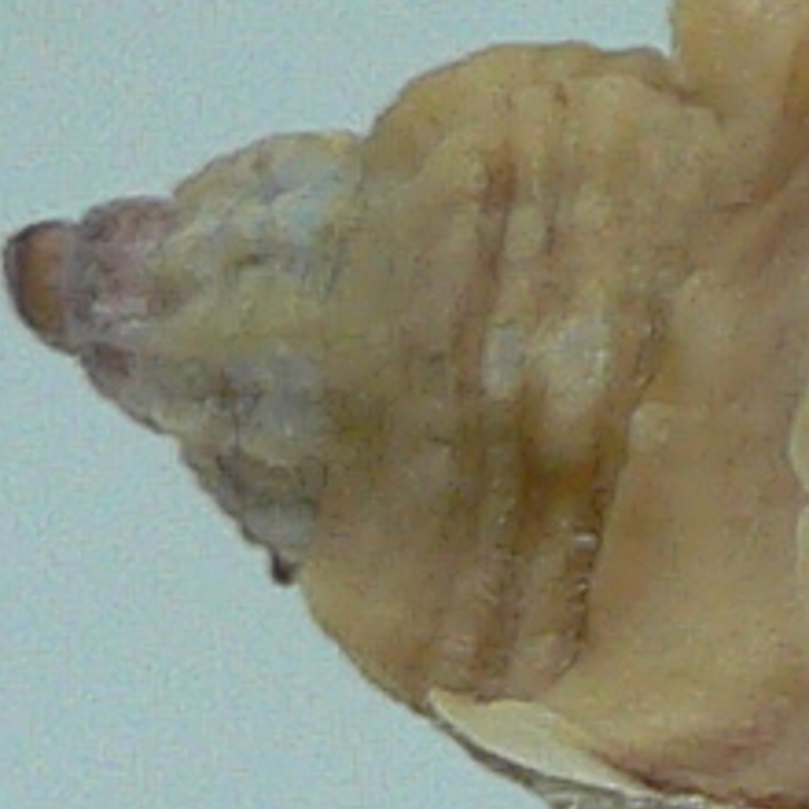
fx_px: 7483
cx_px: 2791
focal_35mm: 283
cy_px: 879
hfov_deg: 5.6
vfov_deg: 6.2
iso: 100
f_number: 2.8
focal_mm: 4.6
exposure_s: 1/60
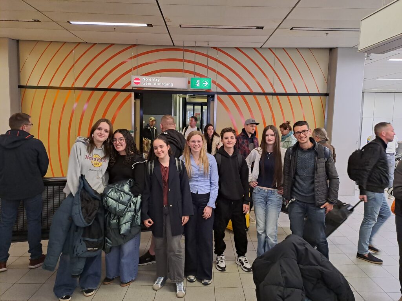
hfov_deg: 69.4
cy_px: 150
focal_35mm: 25
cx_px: 201
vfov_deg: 54.9
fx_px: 290
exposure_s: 1/50
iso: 320
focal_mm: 4.65
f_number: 1.8
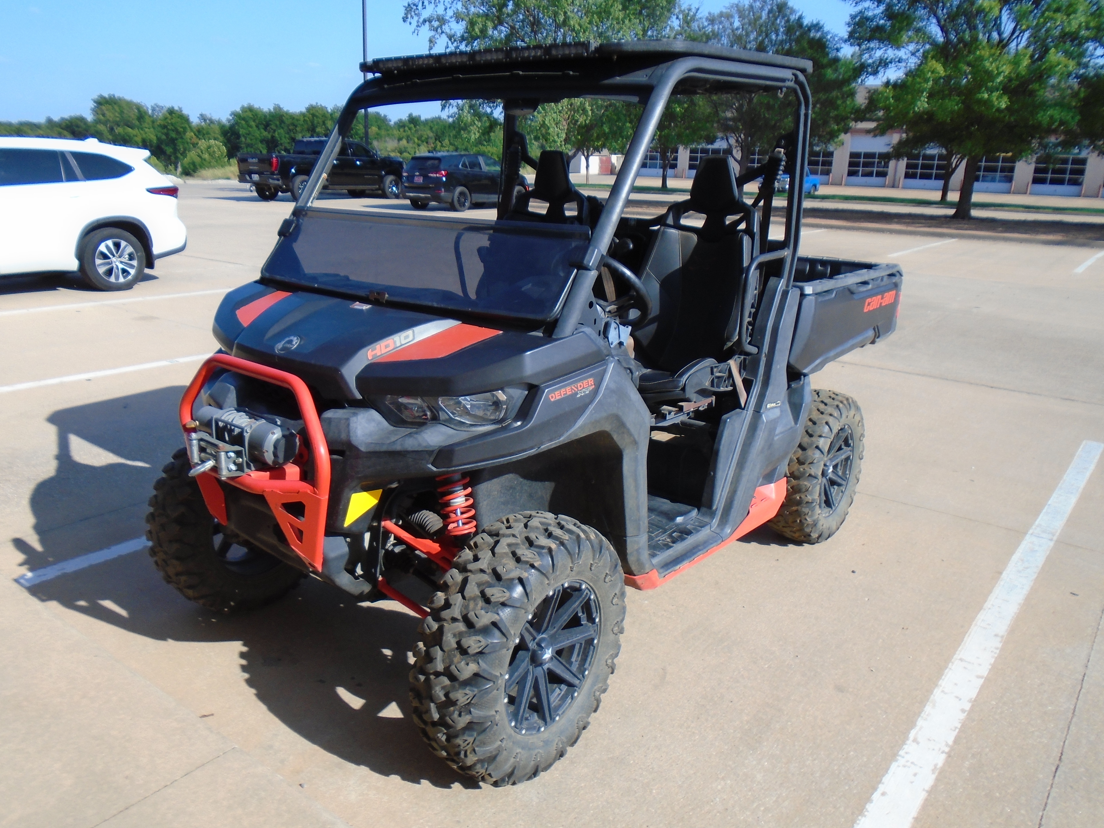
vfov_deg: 51.4
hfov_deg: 65.3
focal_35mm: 27
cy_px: 421
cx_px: 535
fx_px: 861
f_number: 3.2
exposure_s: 1/800
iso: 100
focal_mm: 4.6
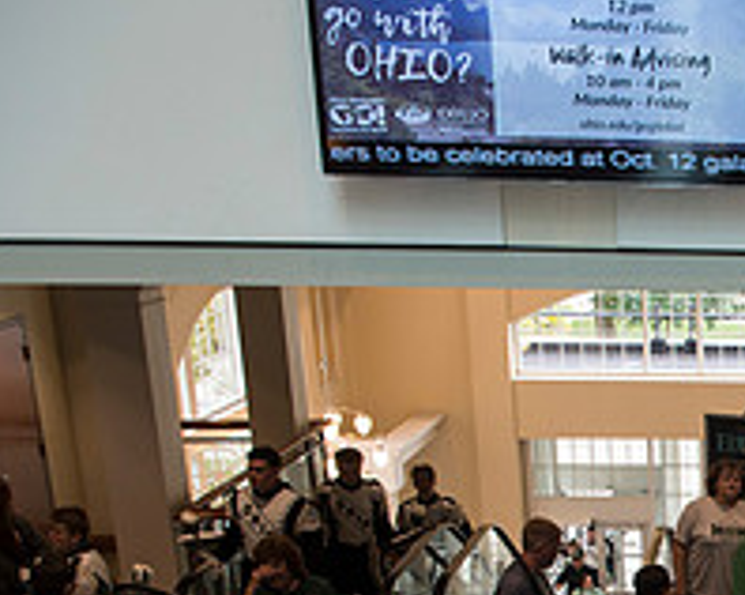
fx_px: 1454
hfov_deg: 24.4
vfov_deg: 21.6
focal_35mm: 66
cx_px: 1016
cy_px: 691
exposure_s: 1/60
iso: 640
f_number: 6.3
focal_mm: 24
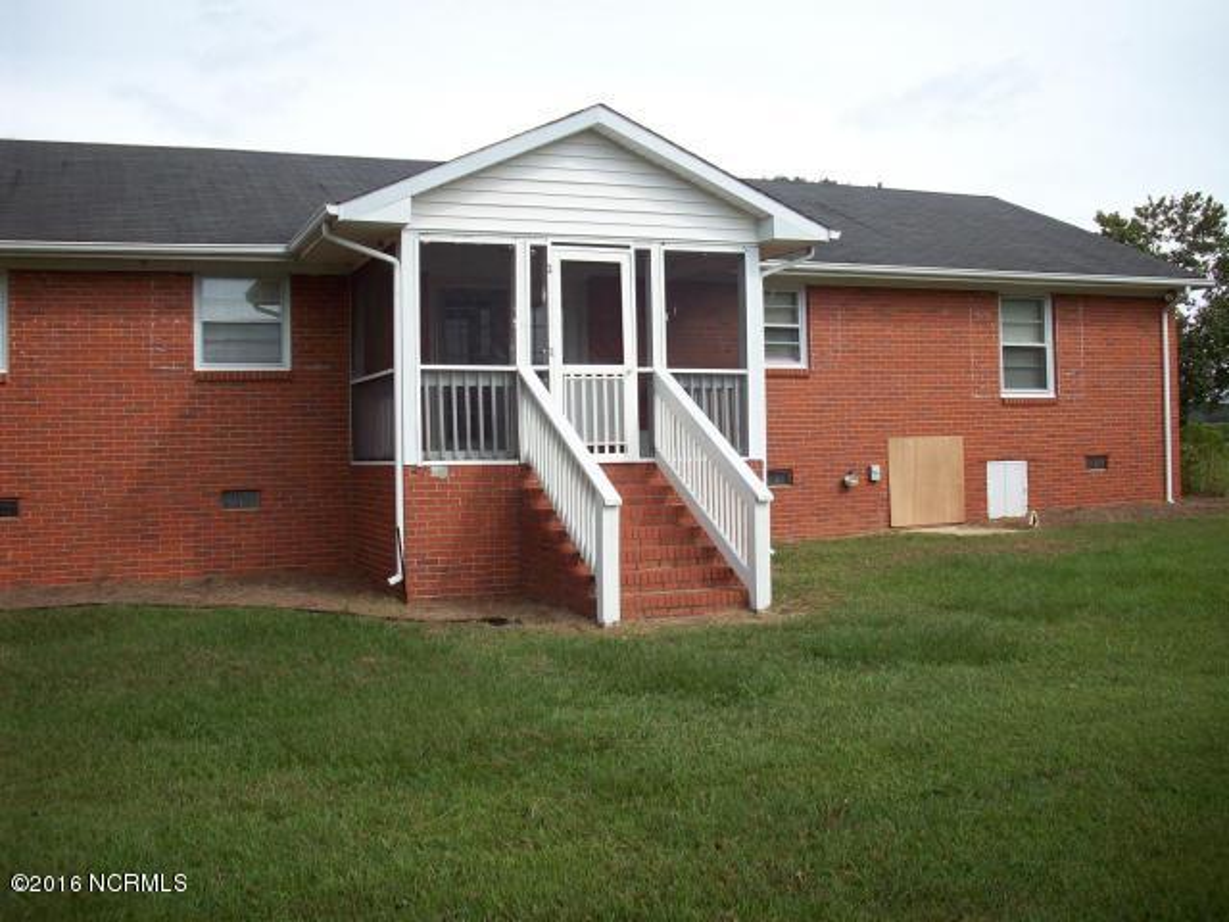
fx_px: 1314
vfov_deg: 38.7
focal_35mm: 37
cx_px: 614
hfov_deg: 50.1
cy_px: 461
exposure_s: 1/681
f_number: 2.8
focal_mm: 6.2
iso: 80
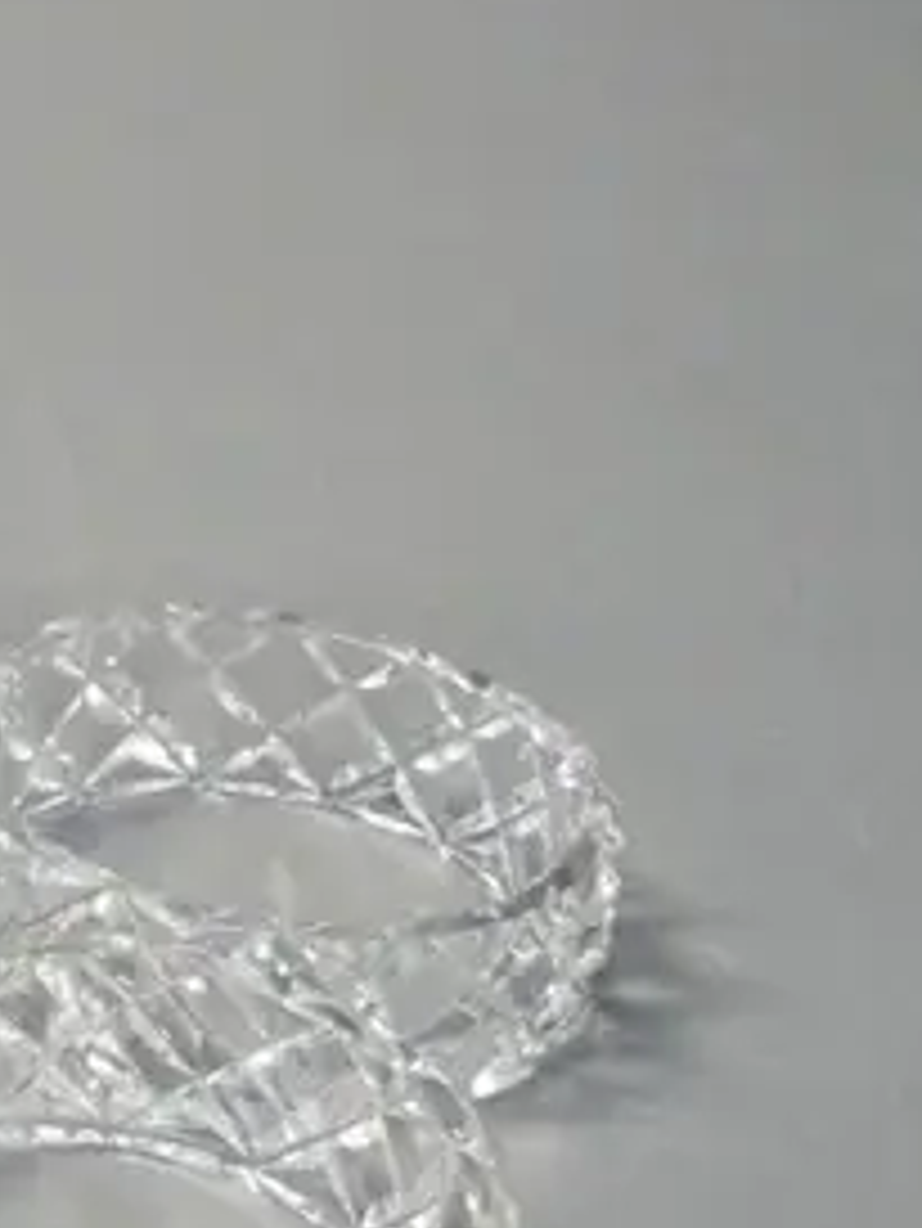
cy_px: 400
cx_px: -1034
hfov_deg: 9.2
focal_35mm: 150
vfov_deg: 13.1
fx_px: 5323
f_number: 4.6
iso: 3200
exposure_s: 1/200
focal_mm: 20
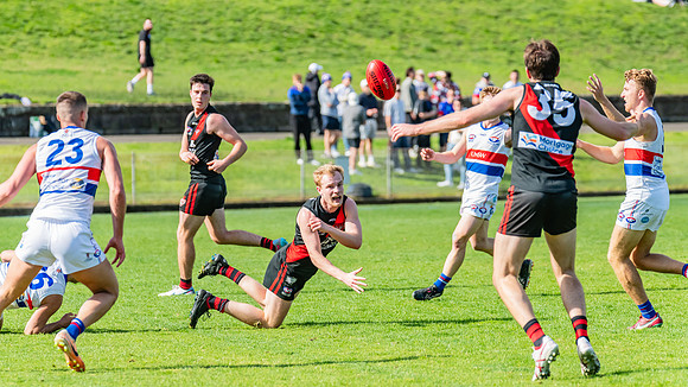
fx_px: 6090
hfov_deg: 6.5
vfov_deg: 3.6
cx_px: 317
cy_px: 144
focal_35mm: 334
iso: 800
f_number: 7.1
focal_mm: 290
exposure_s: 1/1600
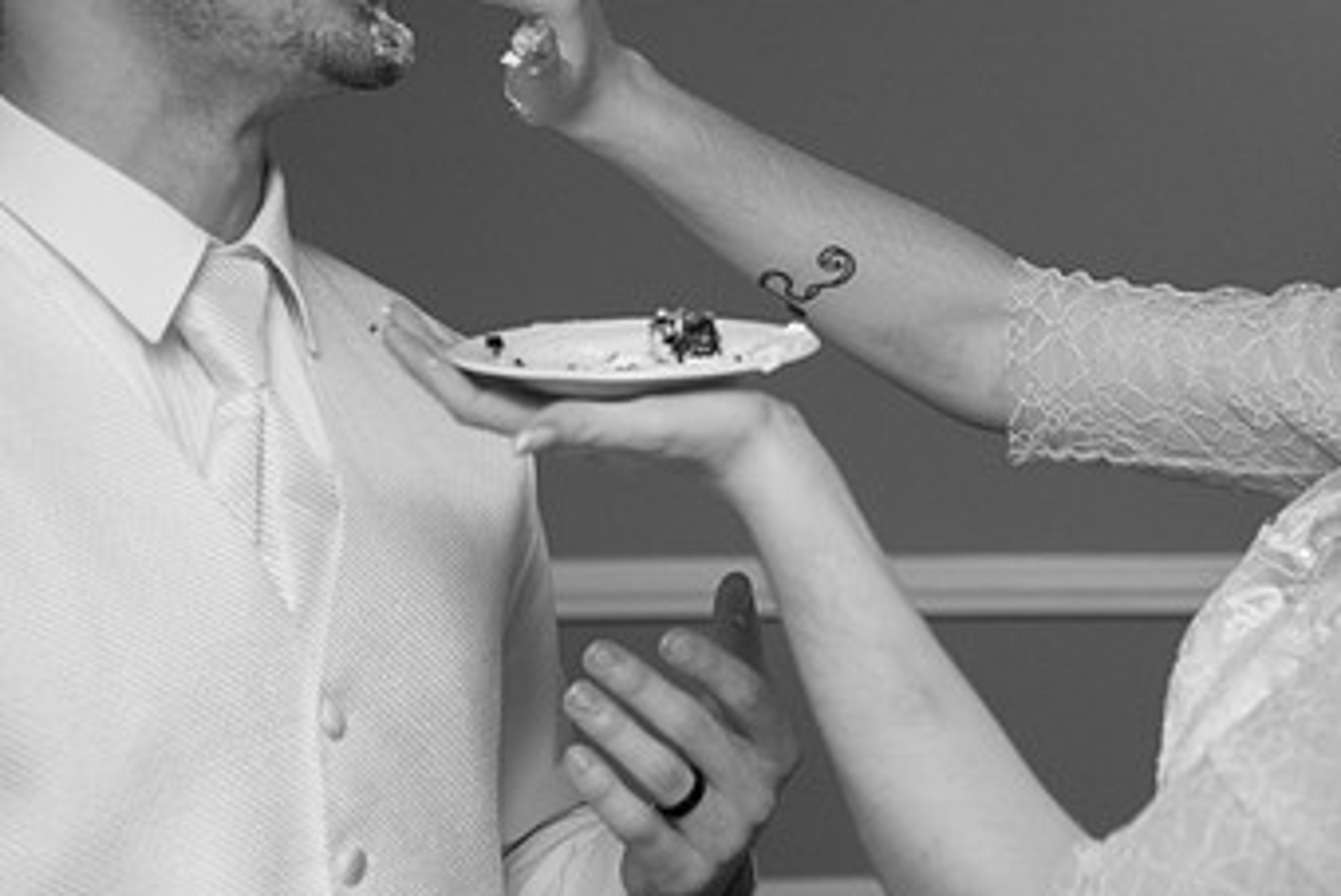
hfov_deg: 15.4
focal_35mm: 133
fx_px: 4956
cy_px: 195
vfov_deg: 10.3
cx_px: 891
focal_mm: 78
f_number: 4
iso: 2000
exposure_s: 1/200
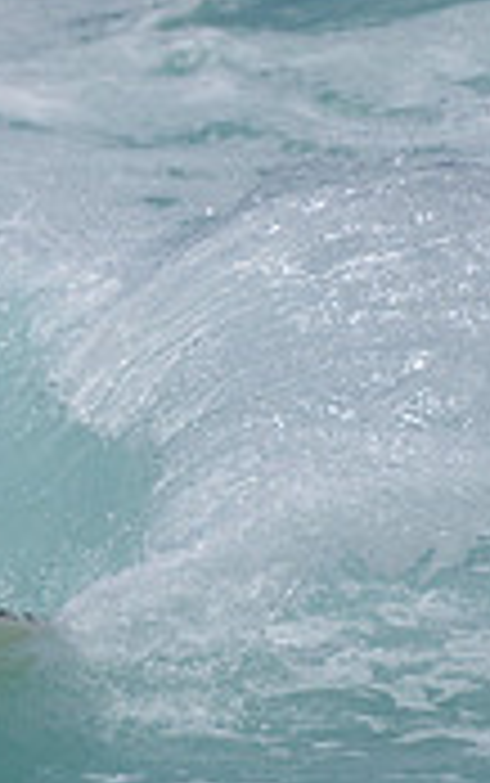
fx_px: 44476
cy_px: 410
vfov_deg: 1.0
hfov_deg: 0.6
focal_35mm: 2085
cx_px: -439
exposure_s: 1/2000
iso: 72
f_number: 5.6
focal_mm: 500
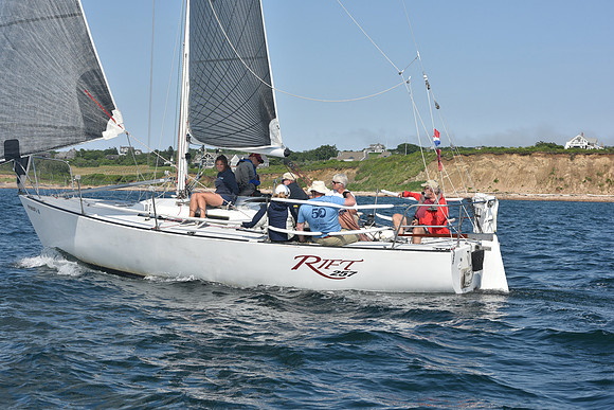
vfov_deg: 19.5
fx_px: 1194
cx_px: 307
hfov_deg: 28.8
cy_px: 205
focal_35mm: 70
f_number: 11
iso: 320
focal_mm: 70
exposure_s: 1/1000
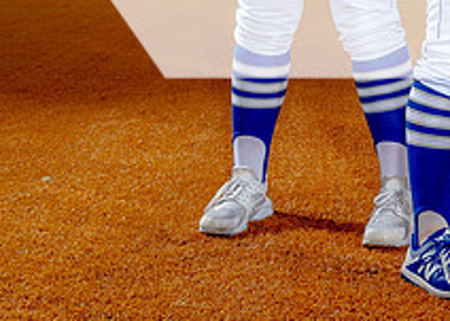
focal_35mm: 100
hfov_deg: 18.8
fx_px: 1277
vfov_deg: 13.6
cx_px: 554
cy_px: -128
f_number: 8
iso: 100
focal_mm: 32
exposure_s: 1/125
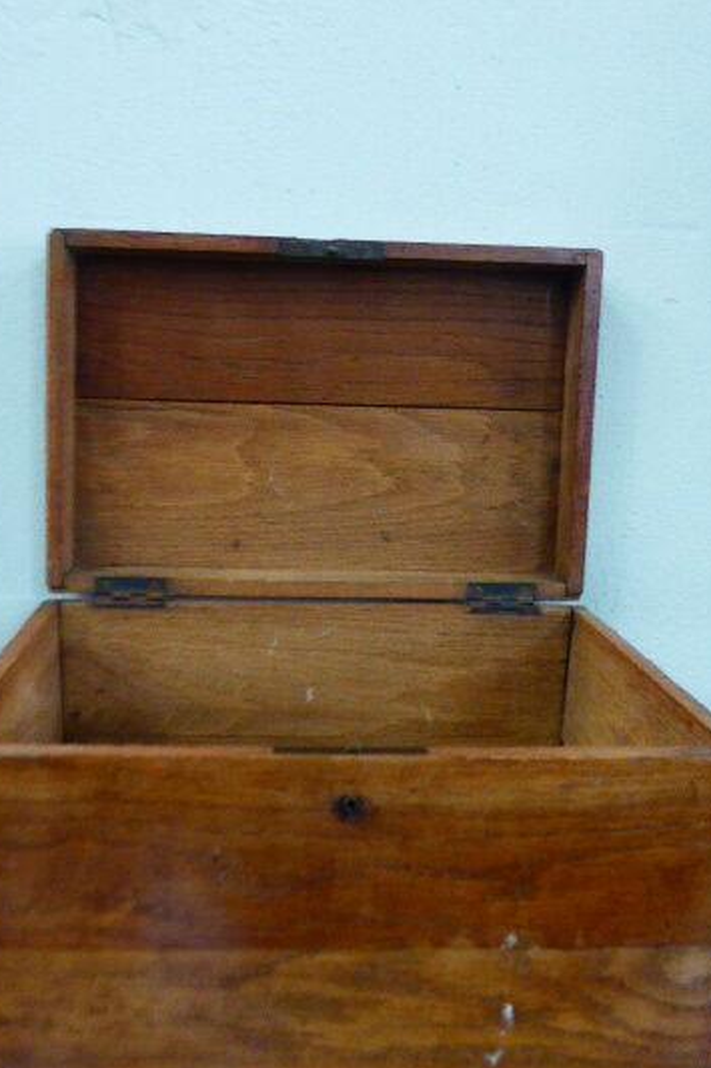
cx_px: 322
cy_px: 509
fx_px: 889
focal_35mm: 30
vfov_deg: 61.9
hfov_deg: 43.5
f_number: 3.3
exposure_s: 1/6
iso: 400
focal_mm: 4.3
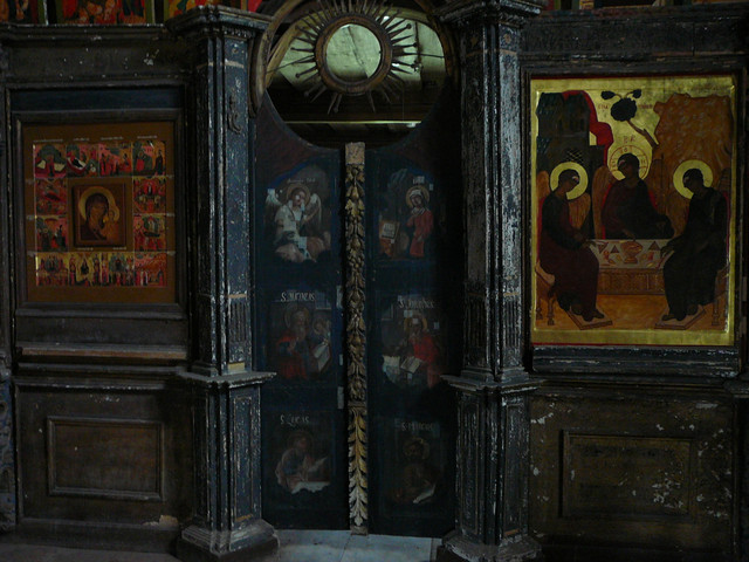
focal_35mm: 35
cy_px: 281
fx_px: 757
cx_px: 374
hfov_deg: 52.6
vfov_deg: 40.7
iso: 200
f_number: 2.8
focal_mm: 5.2
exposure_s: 1/8
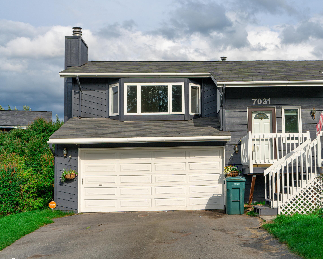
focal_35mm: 47
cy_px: 134
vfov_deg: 32.1
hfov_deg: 39.1
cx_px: 212
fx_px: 449
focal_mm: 38
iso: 100
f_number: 6.3
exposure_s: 1/800
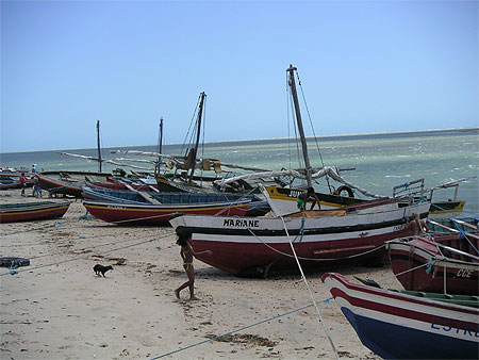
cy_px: 180
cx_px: 240
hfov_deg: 34.9
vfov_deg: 26.6
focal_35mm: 55
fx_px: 761
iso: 50
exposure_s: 1/180
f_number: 6.7
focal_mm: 8.5
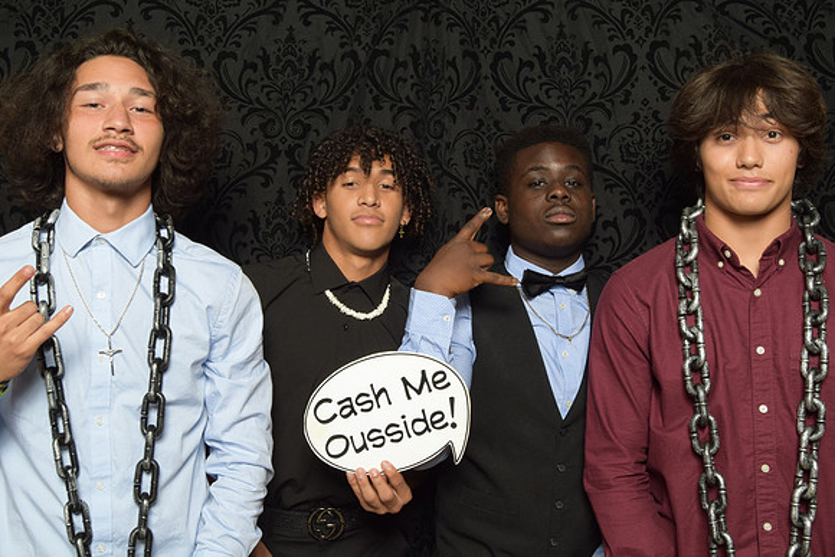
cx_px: 418
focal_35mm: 39
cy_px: 278
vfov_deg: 34.2
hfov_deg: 49.5
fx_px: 905
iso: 500
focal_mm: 26
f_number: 20
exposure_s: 1/60
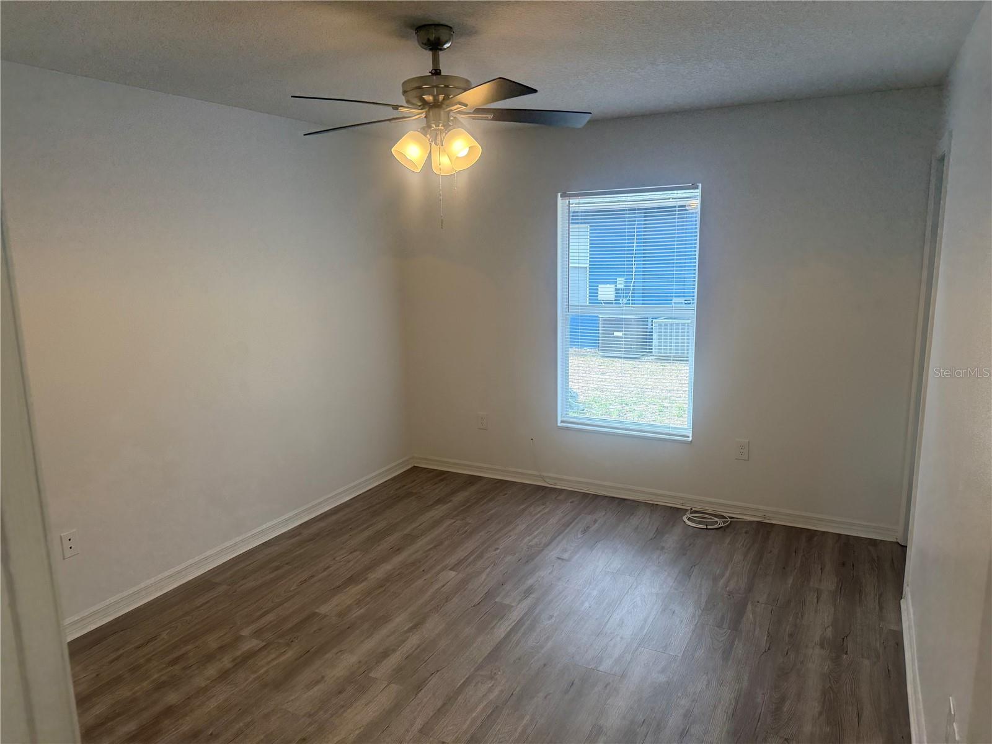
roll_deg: +1.0
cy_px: 372
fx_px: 688
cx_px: 496
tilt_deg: -10.0
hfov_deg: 71.6
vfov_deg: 56.8
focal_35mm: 24
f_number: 1.78
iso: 125
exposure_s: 1/230
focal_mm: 6.76
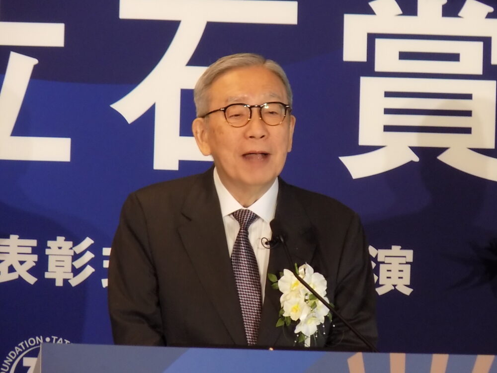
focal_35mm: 537
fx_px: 7710
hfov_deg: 3.7
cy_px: 186
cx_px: 248
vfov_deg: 2.8
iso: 400
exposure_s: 1/8
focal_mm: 95.4
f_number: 5.9
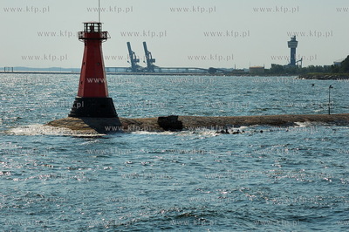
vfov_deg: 7.3
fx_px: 1816
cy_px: 116
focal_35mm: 188
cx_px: 174
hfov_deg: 11.0
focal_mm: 125
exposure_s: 1/1250
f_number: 9
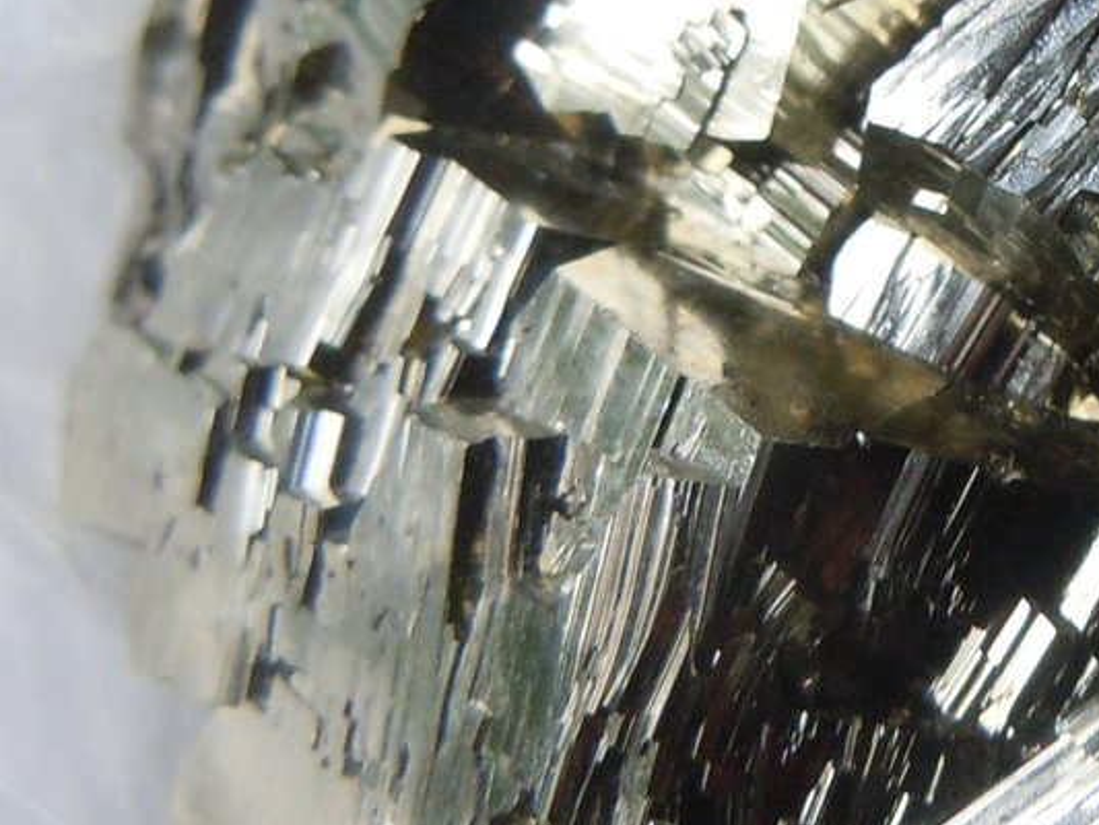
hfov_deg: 21.0
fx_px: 2858
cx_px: 1120
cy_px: 264
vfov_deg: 16.4
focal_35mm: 90
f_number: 3.5
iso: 250
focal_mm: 5.4
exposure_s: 1/60
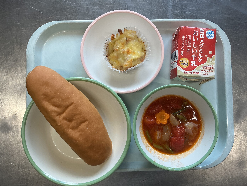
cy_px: 93
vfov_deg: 48.2
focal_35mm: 29
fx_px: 207
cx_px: 124
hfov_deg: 61.7
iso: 50
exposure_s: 1/120
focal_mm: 3
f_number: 1.8
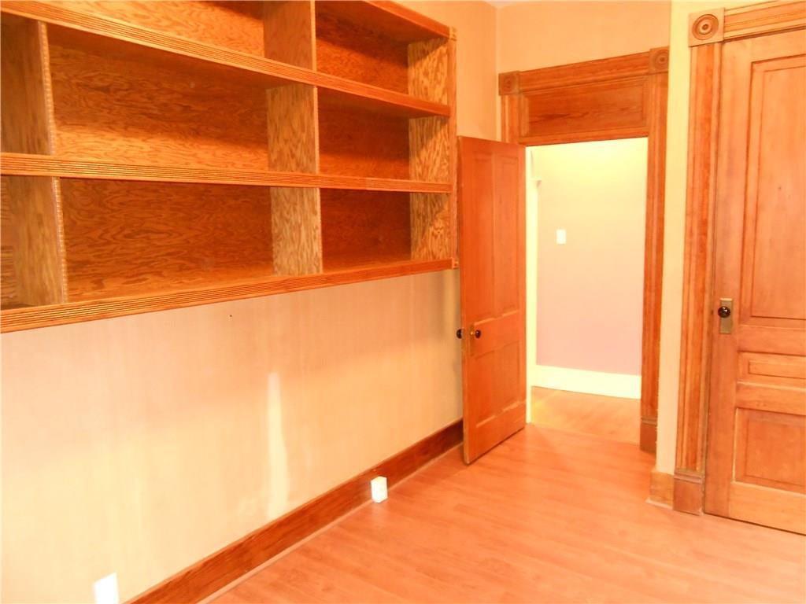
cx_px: 403
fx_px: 605
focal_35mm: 26
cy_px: 302
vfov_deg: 53.1
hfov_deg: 67.3
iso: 800
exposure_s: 1/3
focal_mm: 4.6
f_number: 3.5
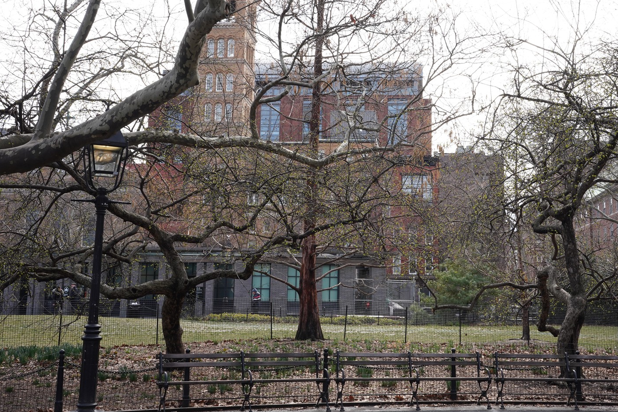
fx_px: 755
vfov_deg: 30.5
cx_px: 391
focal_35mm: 44
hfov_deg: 44.1
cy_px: 184
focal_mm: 31
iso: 400
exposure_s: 1/100
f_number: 14
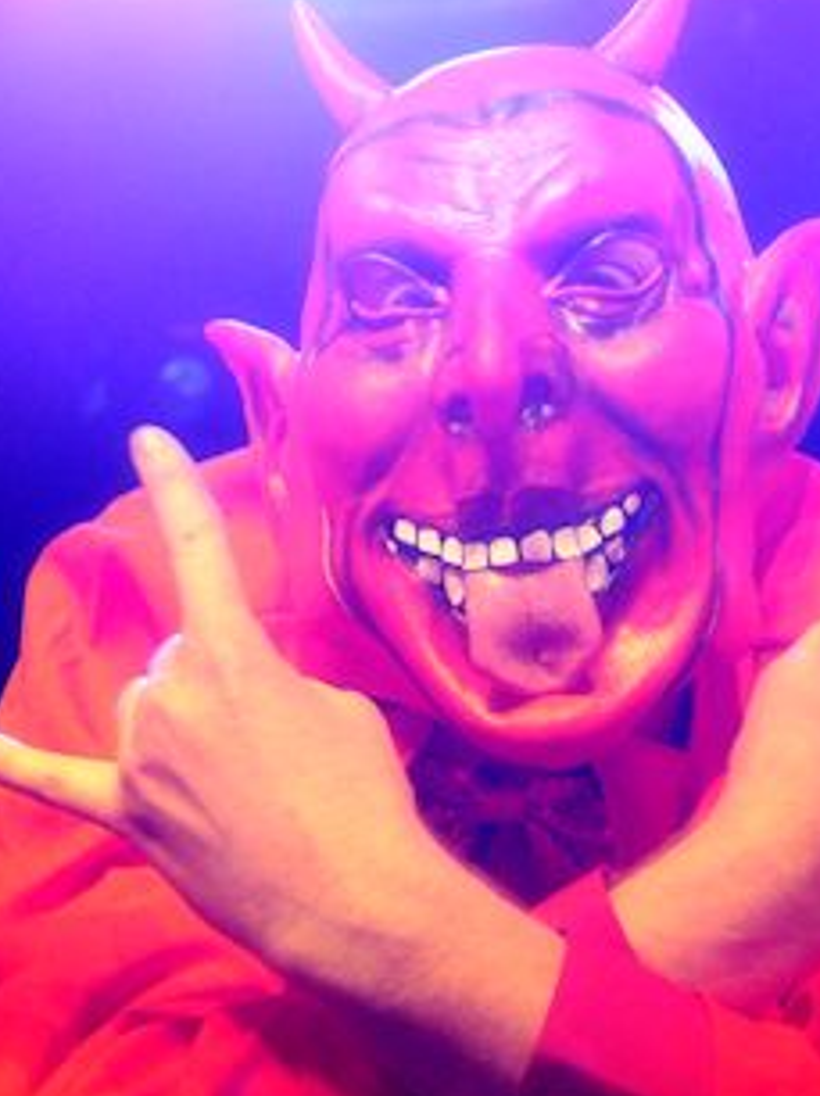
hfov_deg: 14.2
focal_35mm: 104
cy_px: 741
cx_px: 523
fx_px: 3289
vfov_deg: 18.8
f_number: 5.3
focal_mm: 48
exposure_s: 1/40
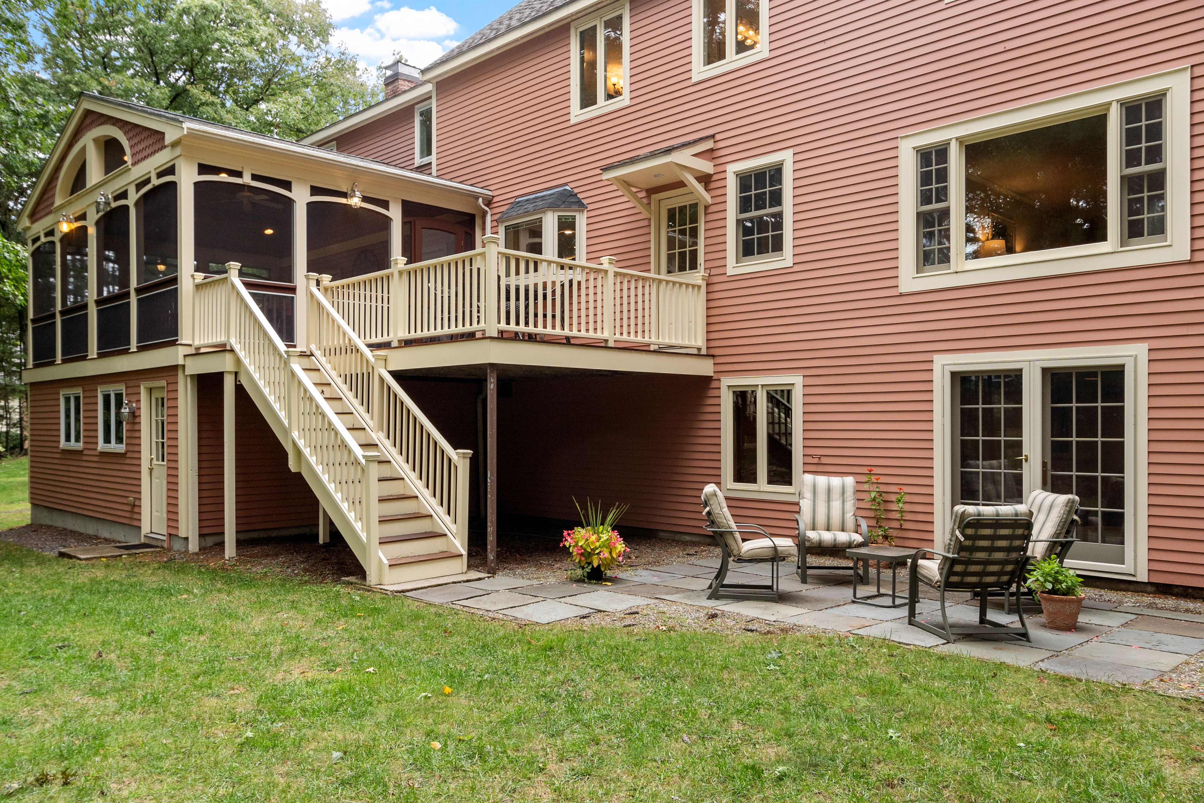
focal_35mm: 27
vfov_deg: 47.9
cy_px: 402
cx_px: 602
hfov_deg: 67.4
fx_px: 903
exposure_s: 1/125
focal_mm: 18
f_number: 8
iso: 500
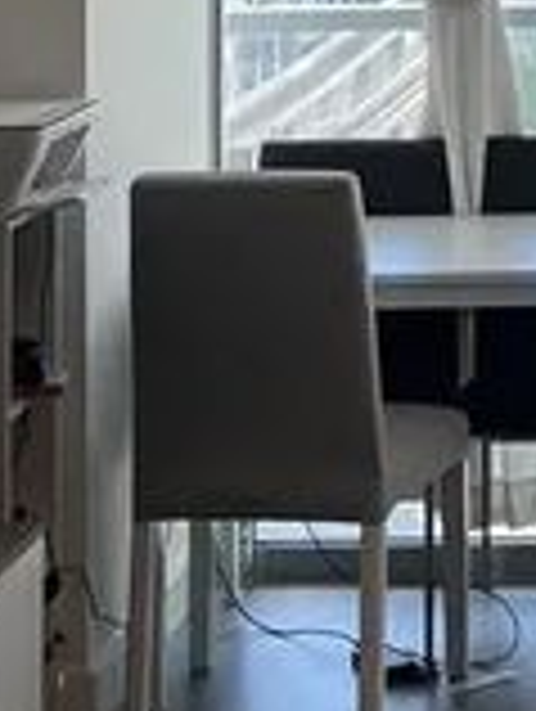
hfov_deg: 10.4
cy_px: -367
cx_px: 685
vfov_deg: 13.3
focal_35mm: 140
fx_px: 2883
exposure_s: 1/272
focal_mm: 5.7
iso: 40
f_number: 1.5
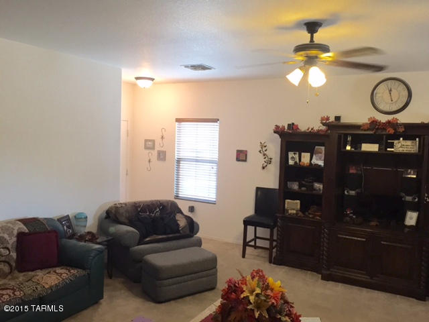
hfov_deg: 61.7
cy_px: 161
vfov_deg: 48.2
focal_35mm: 29
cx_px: 214
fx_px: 359
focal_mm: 4.15
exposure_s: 1/30
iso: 100
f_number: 2.2
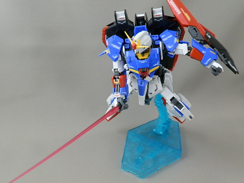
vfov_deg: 41.8
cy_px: 92
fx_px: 240
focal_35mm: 34
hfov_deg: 54.0
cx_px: 122
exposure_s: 1/8
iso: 200
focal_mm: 6.17
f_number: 3.5
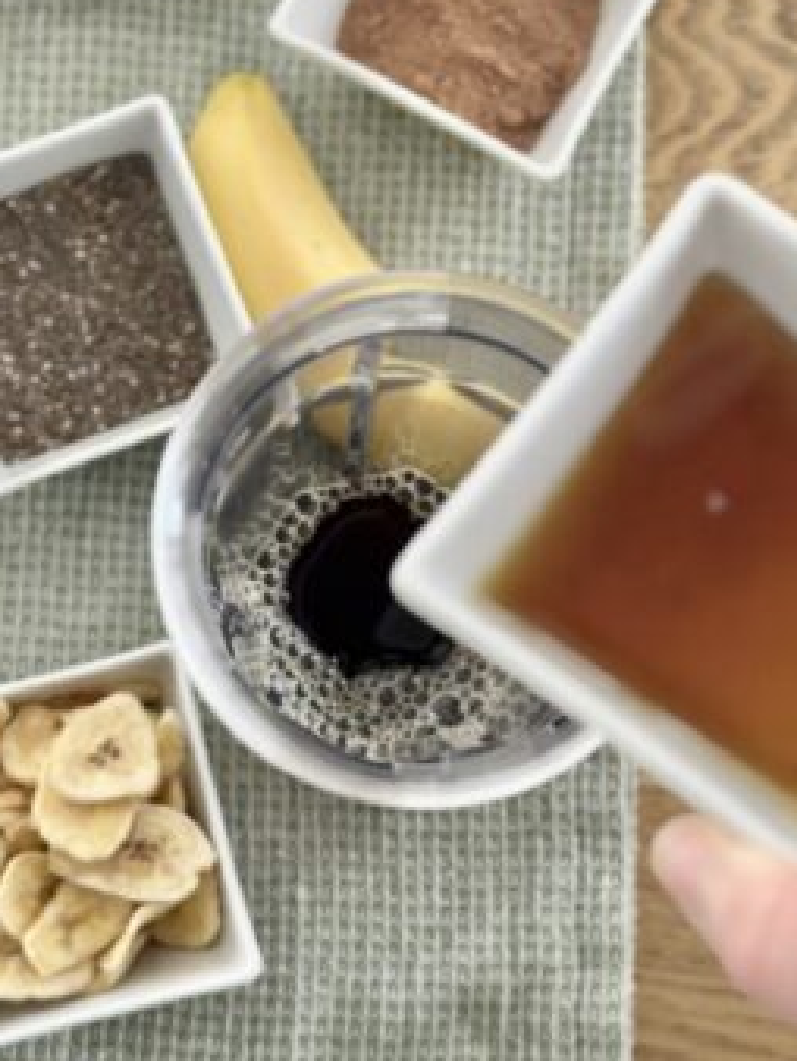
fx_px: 2177
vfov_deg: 27.4
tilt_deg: -81.8
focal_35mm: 71
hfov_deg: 20.7
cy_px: 493
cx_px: 331
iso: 125
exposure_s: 1/85
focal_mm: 6.86
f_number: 1.78
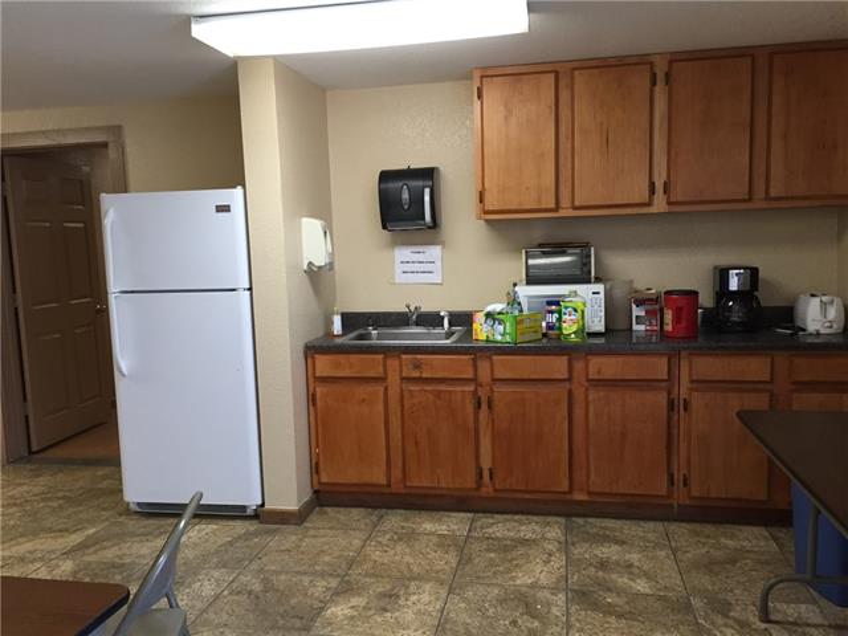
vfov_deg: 48.2
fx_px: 710
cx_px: 424
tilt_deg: -7.9
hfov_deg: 61.7
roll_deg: +1.9
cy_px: 318
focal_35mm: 29
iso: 50
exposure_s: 1/30
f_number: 2.2
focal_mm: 4.15
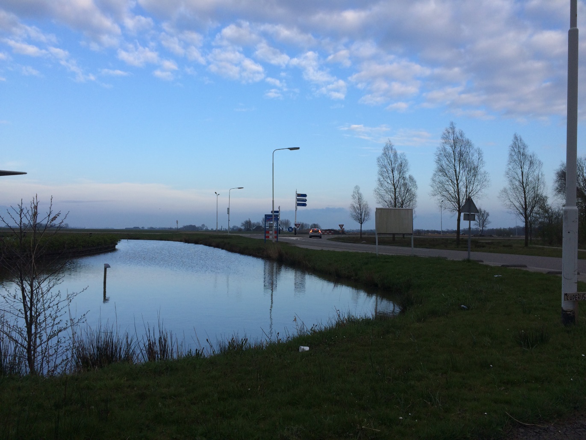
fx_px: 491
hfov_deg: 61.7
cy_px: 220
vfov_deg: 48.2
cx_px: 293
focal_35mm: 29
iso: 32
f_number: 2.2
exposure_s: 1/789
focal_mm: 4.15
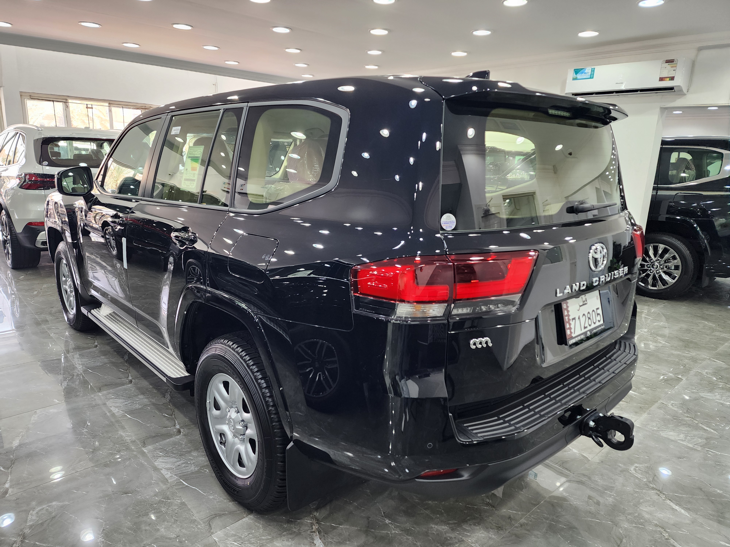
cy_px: 274
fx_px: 485
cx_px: 365
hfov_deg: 73.9
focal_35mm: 23
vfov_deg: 58.9
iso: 125
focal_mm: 6.4
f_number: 1.8
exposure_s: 1/100
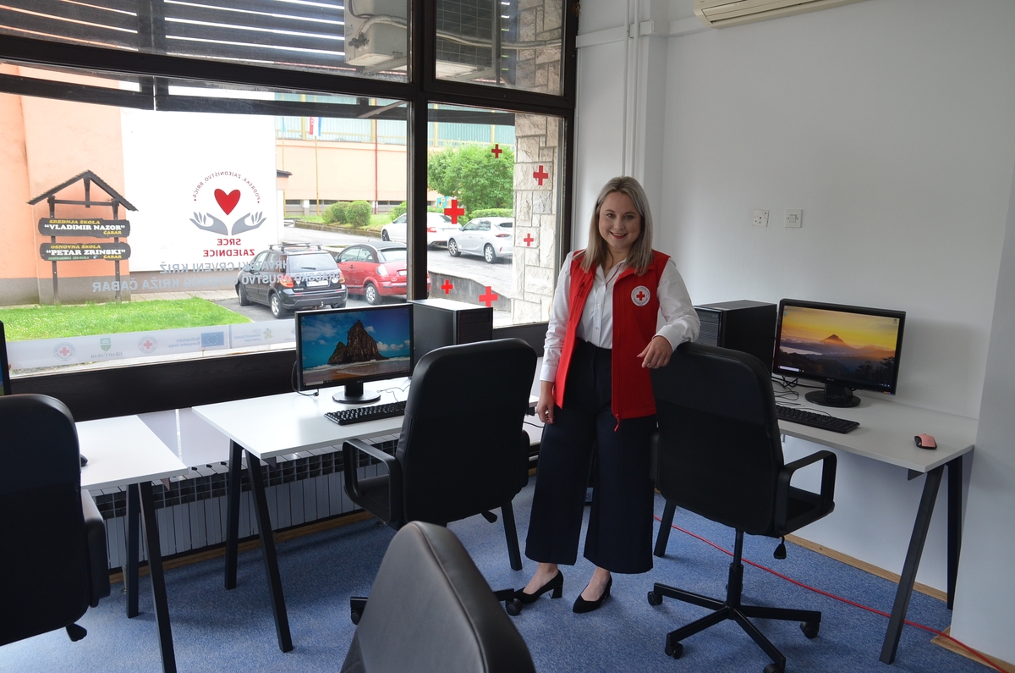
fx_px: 844
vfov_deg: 43.4
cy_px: 336
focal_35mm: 30
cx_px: 508
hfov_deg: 62.0
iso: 400
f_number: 5
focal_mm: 20
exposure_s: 1/100
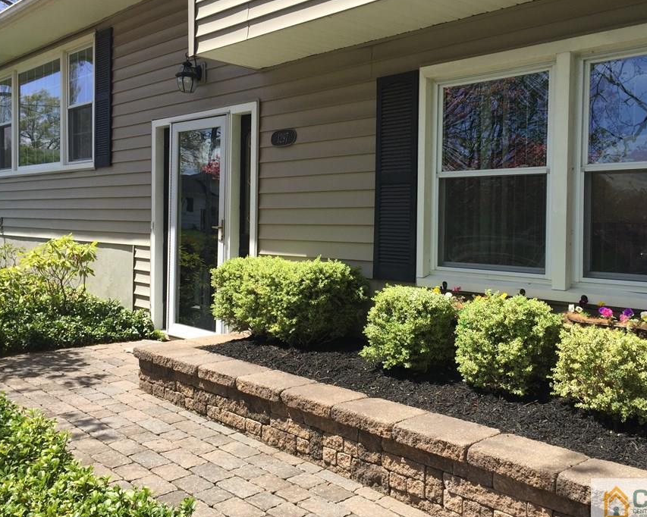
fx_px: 651
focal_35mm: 34
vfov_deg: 43.3
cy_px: 235
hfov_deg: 52.8
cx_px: 357
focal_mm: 4.15
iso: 32
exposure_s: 1/989
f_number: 2.2
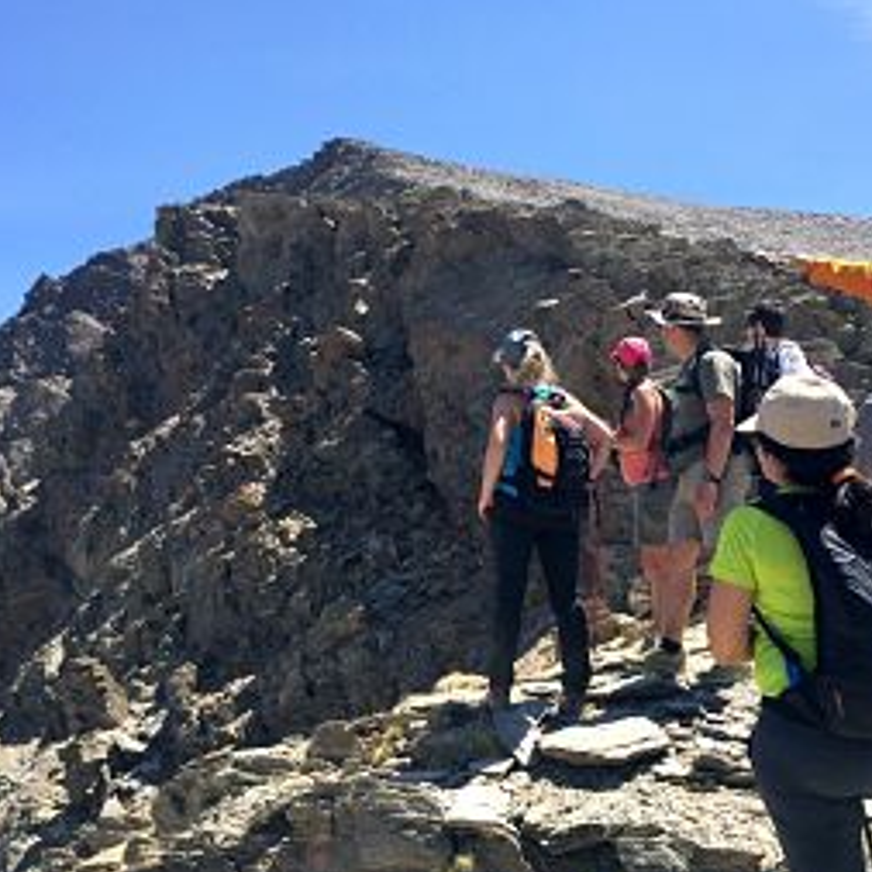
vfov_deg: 40.0
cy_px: 393
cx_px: 431
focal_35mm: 42
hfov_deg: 40.0
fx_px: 1197
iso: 32
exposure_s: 1/977
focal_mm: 4.12
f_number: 2.2
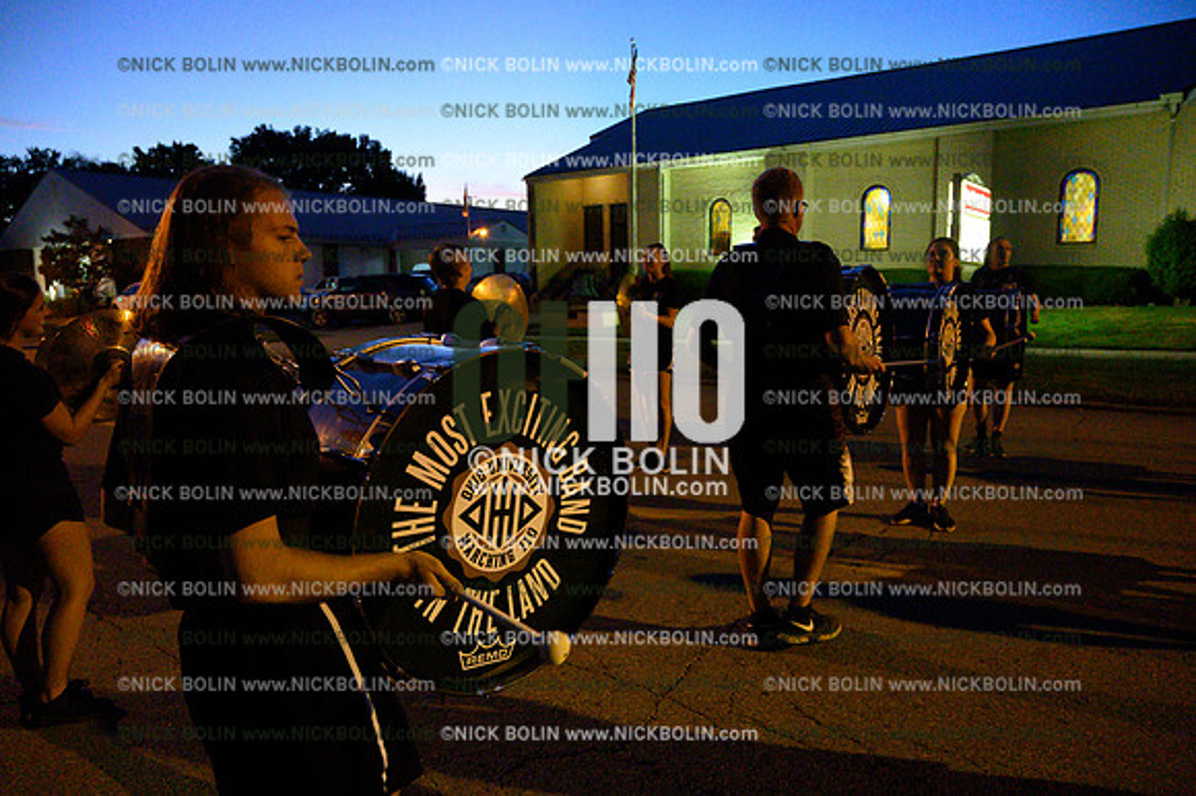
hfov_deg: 73.8
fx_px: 797
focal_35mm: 24
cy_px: 398
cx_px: 598
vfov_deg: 53.1
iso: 32000
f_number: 4
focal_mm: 24
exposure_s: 1/250
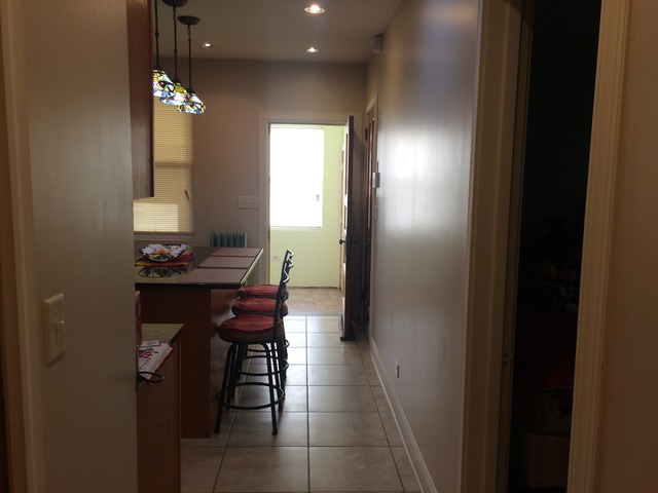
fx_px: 551
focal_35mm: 29
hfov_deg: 61.7
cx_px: 329
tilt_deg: -6.5
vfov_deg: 48.2
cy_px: 246
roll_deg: -0.1
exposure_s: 1/60
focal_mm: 4.15
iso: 40
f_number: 2.2
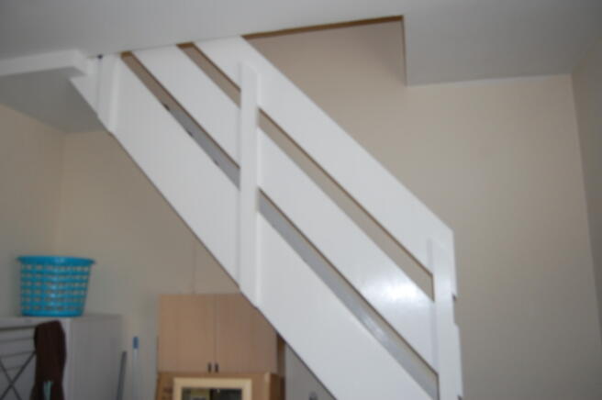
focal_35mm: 28
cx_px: 301
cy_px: 200
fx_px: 476
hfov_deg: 64.6
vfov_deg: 45.6
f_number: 3.5
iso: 400
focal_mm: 19
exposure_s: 1/60
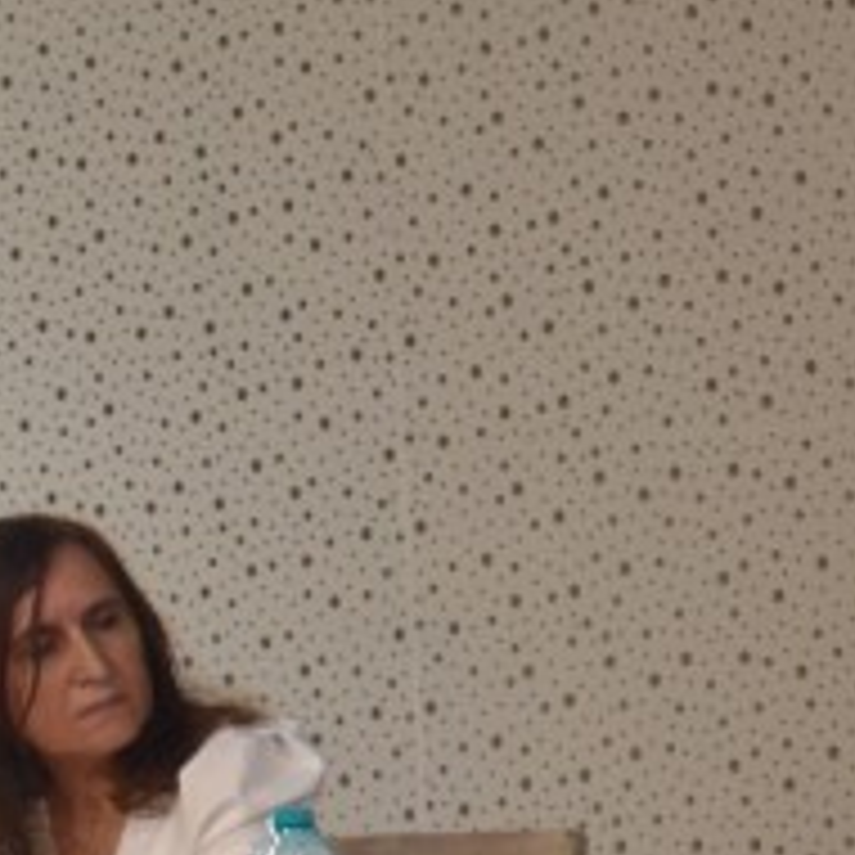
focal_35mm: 201
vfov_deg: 8.7
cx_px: 1670
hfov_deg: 8.3
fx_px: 5617
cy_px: 472
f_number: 4
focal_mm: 26
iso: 800
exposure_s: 1/160
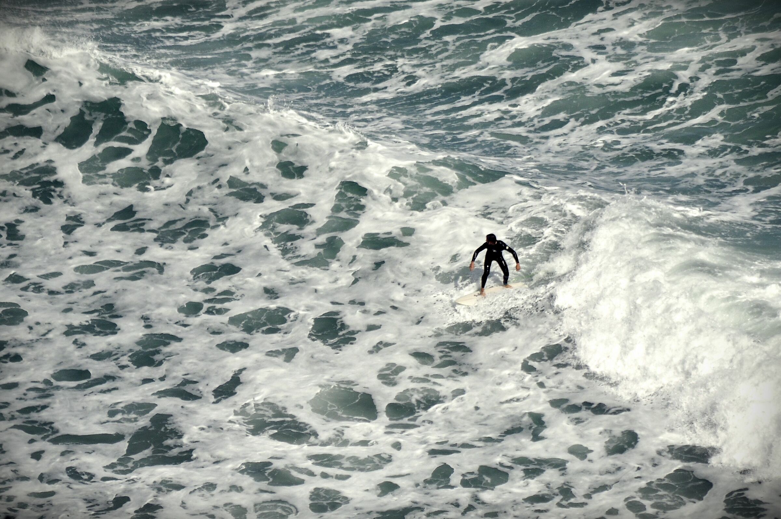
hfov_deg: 4.6
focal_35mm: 450
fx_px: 9750
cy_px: 260
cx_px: 390
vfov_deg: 3.0
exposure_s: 1/3200
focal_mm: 300
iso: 200
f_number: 7.1
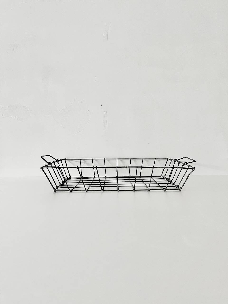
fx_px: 228
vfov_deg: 67.3
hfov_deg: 53.1
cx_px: 114
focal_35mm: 26
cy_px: 152
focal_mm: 5.1
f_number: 1.6
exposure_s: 1/60
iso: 250
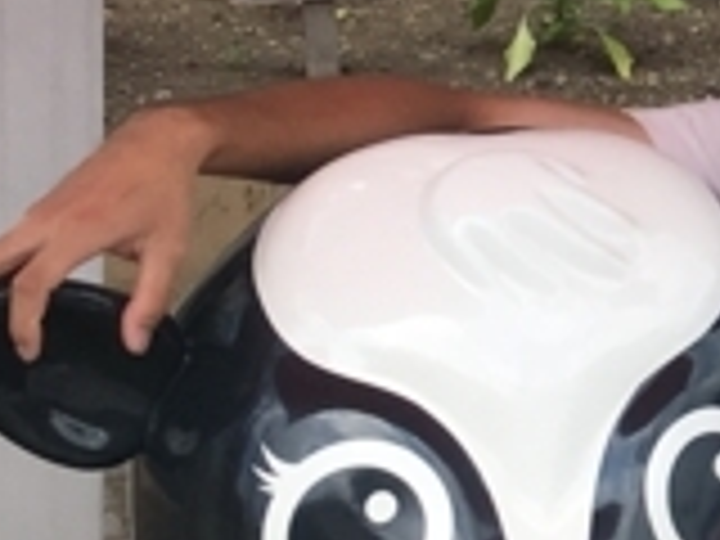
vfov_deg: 7.8
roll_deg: -2.3
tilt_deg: -6.7
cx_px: 1656
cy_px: -270
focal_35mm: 186
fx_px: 3869
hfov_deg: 9.6
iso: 25
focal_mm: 4.15
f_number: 2.2
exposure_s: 1/739
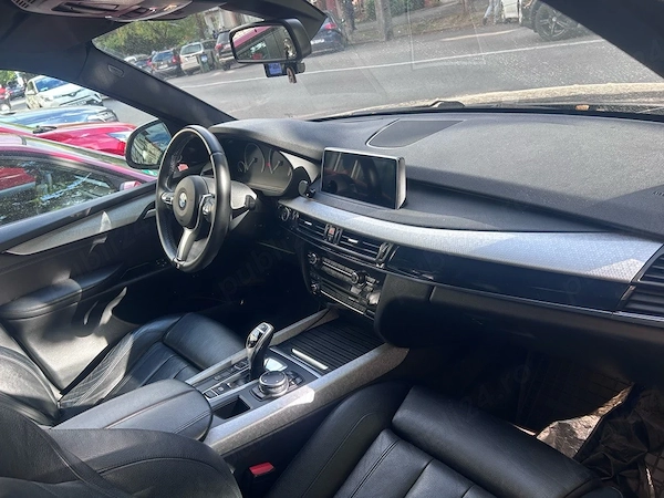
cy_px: 249
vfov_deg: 53.1
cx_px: 332
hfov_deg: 67.3
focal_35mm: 26
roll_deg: +14.3
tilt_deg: -24.4
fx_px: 499
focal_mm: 5.7
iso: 32
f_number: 1.5
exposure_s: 1/128
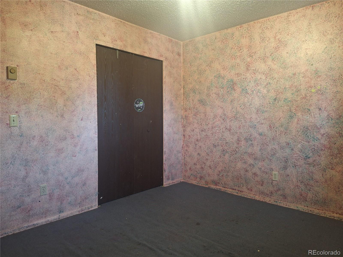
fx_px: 228
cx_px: 172
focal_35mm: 23
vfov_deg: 58.9
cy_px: 128
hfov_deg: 73.9
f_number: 1.8
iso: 320
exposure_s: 1/30
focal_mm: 5.54
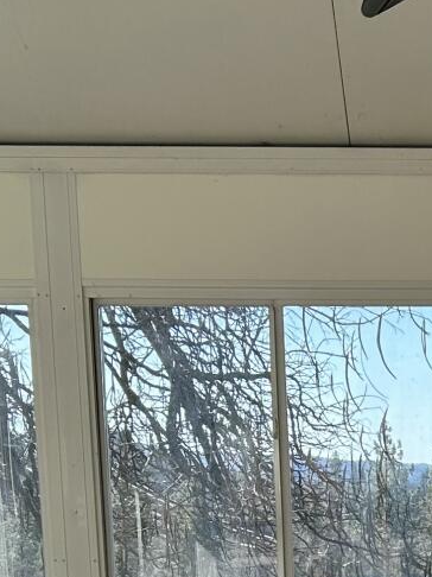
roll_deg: +1.1
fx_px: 1782
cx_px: 539
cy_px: 823
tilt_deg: -10.8
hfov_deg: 13.4
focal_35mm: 107
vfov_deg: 16.9
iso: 50
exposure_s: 1/666
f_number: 1.5
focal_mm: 5.7
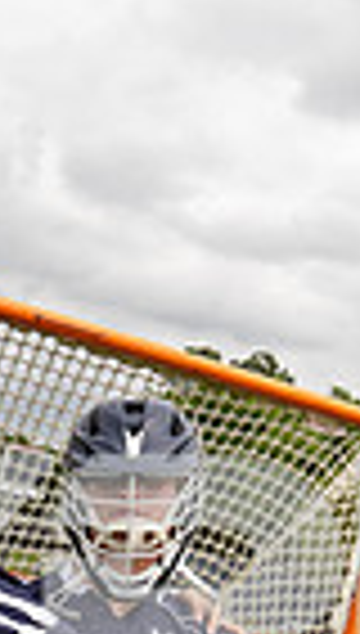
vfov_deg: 22.4
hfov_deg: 14.9
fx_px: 1349
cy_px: 913
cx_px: 0
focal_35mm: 80
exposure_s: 1/250
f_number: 10
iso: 250
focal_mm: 24
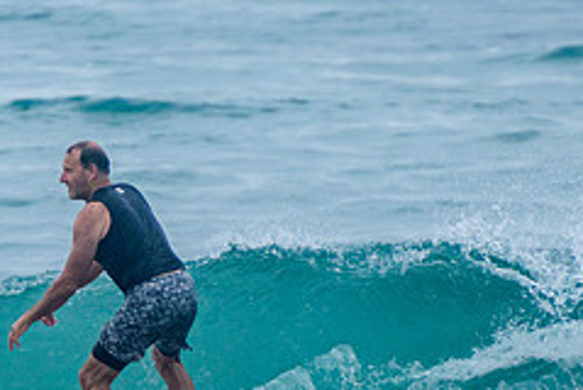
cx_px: 45
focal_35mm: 1333
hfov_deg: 1.5
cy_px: 297
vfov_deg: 1.0
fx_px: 21613
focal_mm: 400
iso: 500
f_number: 7.1
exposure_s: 1/2000
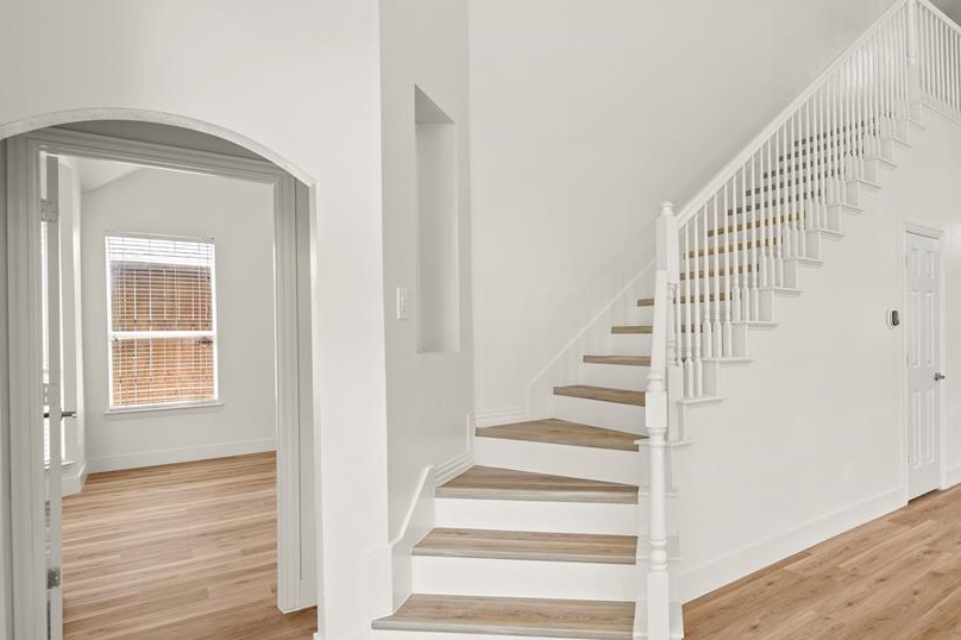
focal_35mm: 19
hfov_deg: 85.1
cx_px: 605
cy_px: 337
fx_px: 507
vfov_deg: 64.5
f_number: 8
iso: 250
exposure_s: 1
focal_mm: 15
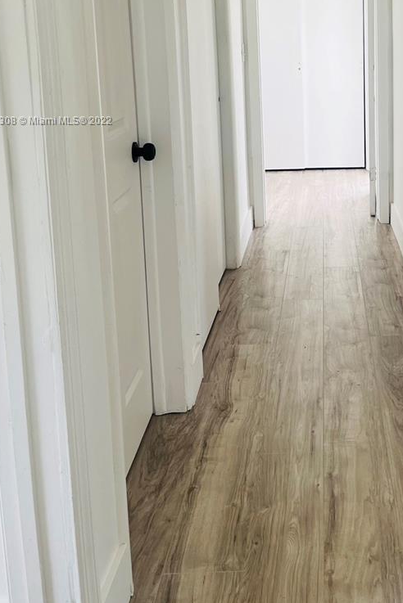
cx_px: 330
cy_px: 121
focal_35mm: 44
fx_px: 738
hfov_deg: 29.7
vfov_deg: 42.5
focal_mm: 5.1
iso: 40
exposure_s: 1/120
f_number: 1.6
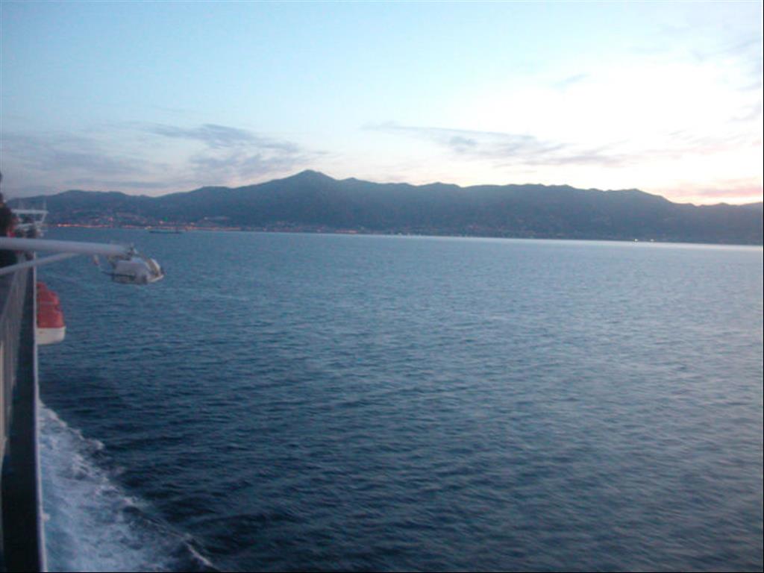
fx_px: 817
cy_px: 286
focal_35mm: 37
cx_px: 382
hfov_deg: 50.1
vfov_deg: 38.7
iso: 400
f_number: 2.7
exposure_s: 1/16
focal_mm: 5.6
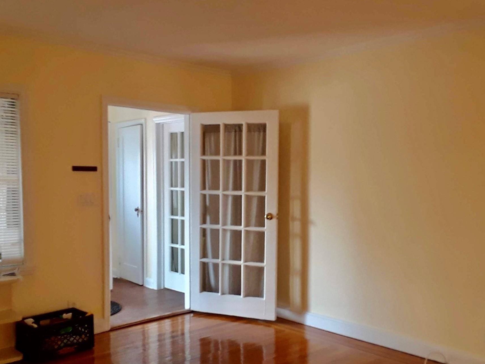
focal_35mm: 36
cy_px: 212
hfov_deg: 51.3
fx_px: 504
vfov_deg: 39.5
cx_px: 254
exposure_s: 1/30
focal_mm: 2.47
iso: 80
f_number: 1.9
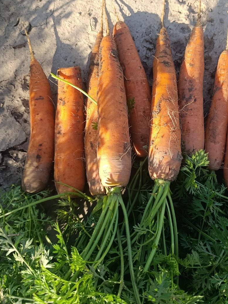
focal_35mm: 32
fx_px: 281
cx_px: 149
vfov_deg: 56.8
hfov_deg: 43.6
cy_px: 155
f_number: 1.65
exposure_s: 1/166
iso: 50
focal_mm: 6.11
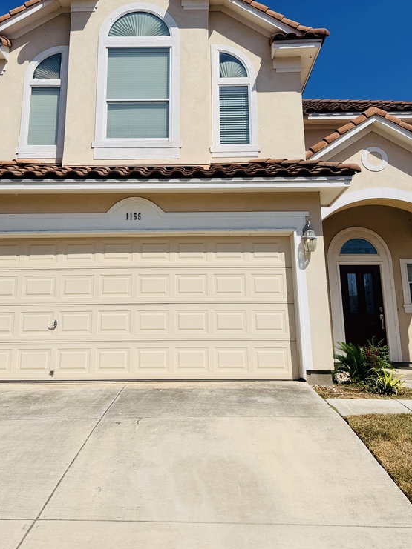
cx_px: 191
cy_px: 187
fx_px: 556
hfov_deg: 40.6
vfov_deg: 51.7
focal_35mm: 35
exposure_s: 1/11905
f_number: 1.78
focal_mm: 6.76
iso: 80
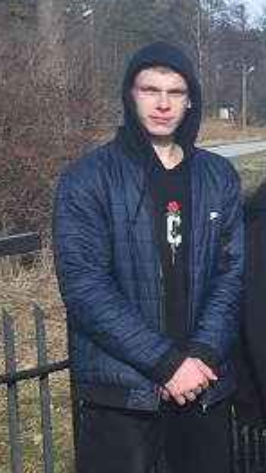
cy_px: 180
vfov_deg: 18.0
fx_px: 1492
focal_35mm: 119
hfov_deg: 8.2
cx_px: 875
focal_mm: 20
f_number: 8
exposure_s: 1/250
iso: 125
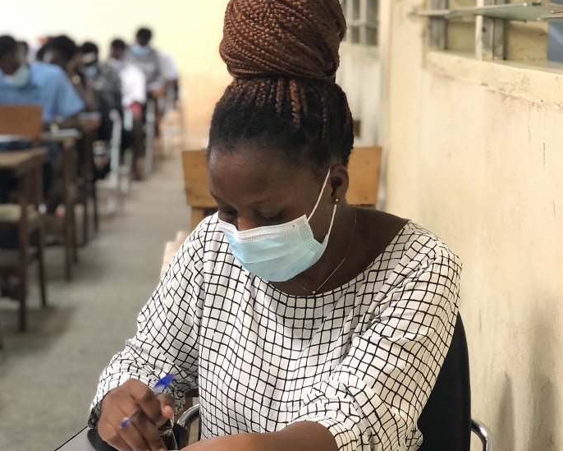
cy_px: 249
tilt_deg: -8.7
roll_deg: +0.4
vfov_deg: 20.7
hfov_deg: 25.6
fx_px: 1233
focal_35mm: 74
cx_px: 202
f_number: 2.4
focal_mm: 6
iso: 160
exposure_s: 1/14
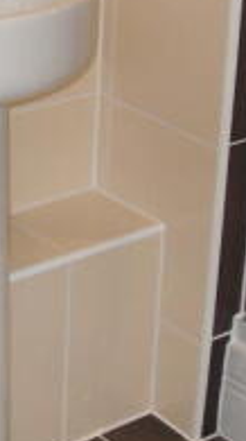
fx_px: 1293
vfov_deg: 19.0
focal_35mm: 111
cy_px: 62
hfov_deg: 10.7
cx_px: -12
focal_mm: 6.3
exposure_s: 1/45
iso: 100
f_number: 2.8
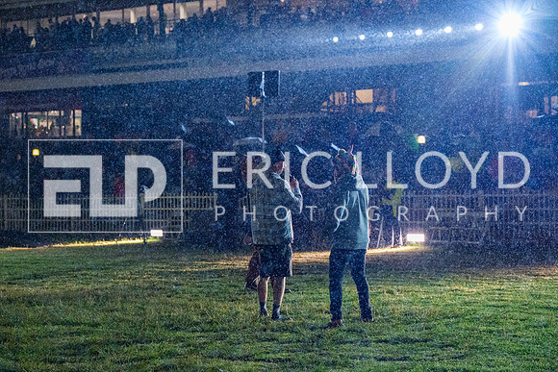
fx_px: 1302
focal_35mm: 84
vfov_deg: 16.3
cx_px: 279
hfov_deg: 24.2
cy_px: 186
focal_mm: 56.3
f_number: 3.6
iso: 12800
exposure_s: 1/800
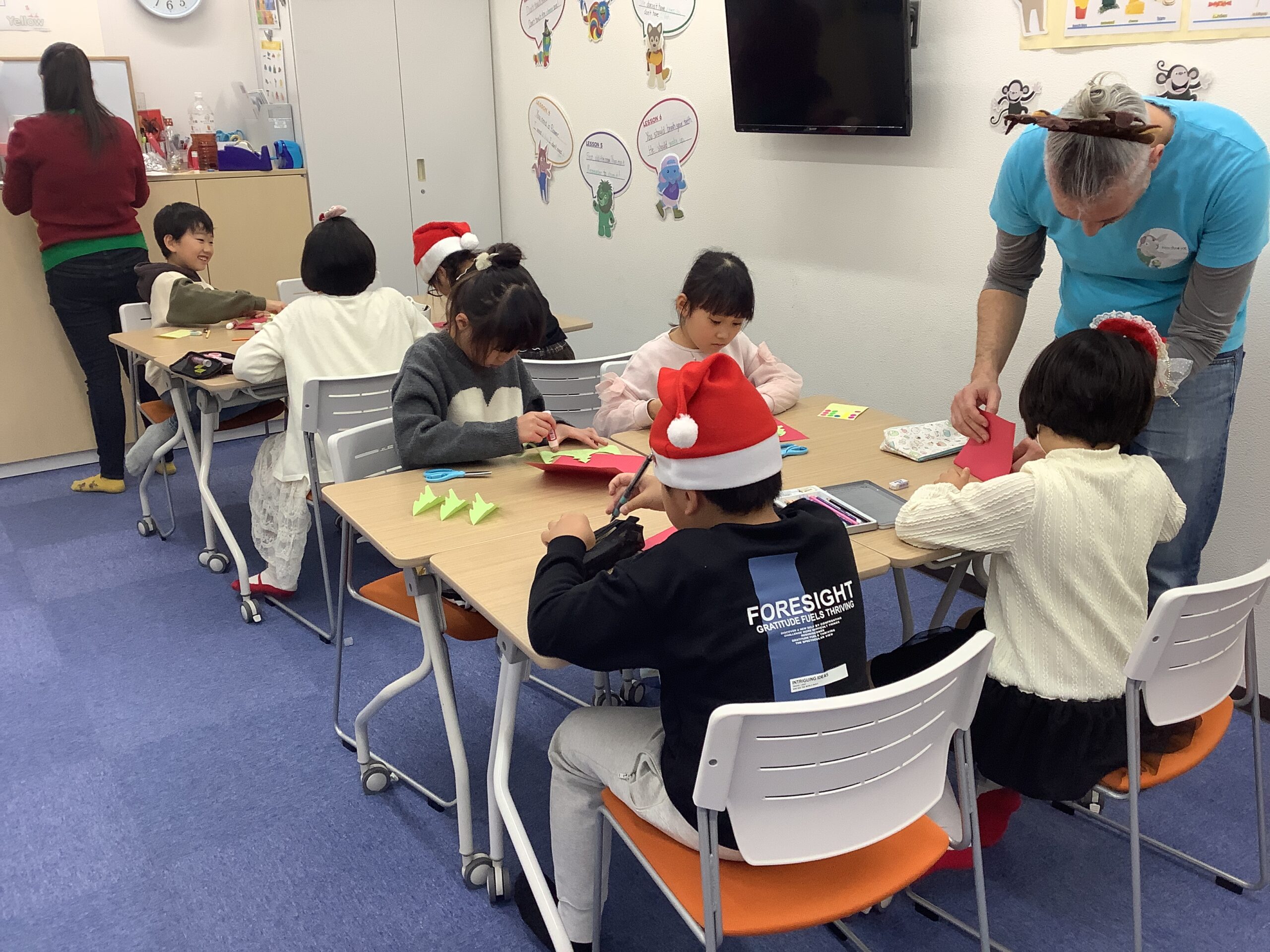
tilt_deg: -18.0
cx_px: 635
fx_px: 1137
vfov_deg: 45.4
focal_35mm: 31
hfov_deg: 58.4
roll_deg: +1.2
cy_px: 476
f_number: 2.4
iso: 64
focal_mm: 3.3
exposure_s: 1/100
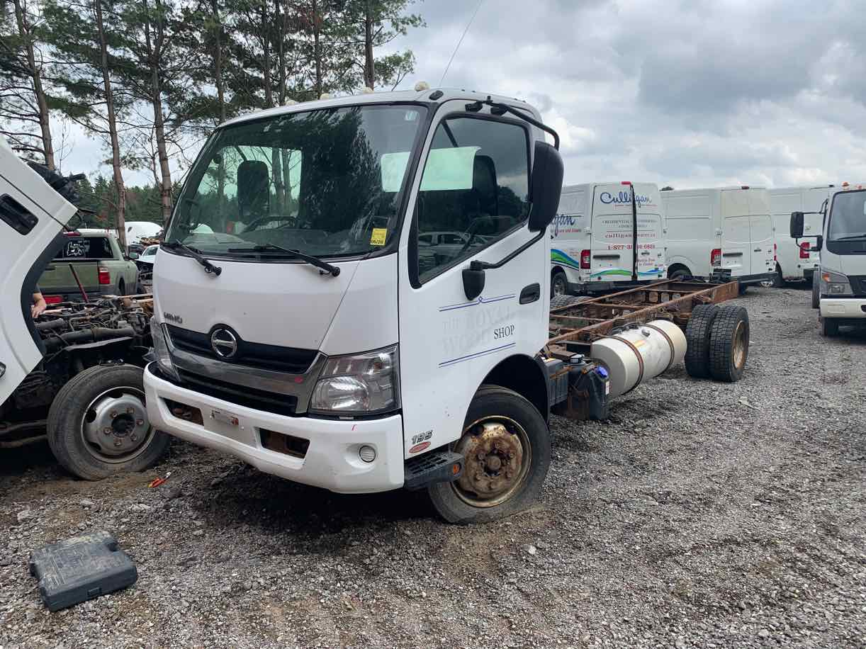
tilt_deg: -9.1
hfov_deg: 67.3
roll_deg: +1.7
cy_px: 324
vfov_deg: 53.0
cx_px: 433
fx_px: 650
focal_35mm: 26
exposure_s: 1/991
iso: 25
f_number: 1.8
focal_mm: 4.25
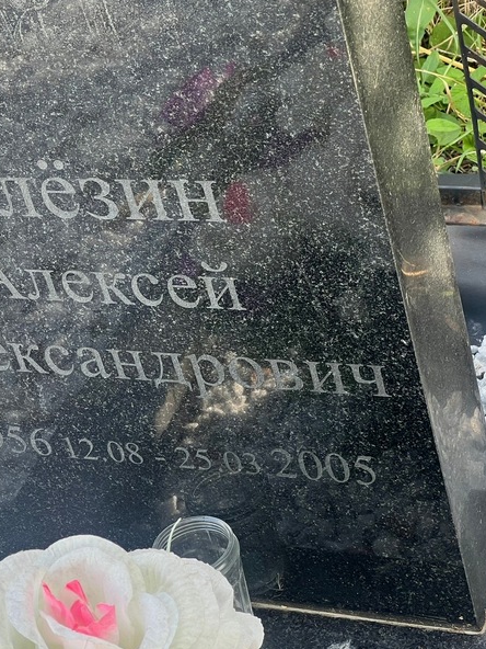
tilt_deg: -37.2
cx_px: 148
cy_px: 324
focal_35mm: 104
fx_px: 1947
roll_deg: +17.3
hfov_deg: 14.2
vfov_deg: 18.9
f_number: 2.8
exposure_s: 1/99
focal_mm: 9
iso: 40
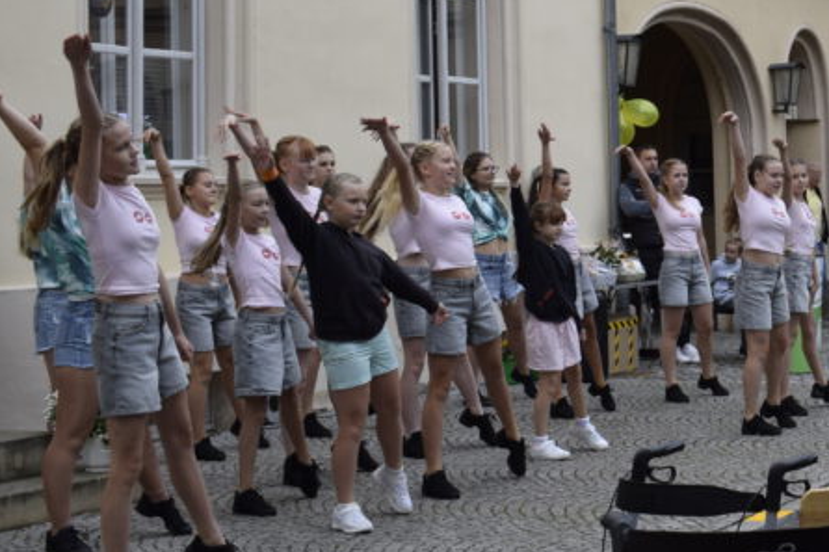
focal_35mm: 86
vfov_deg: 15.8
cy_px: 153
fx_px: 1983
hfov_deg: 22.1
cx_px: 948
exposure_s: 1/200
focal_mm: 25
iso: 400
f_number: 7.1
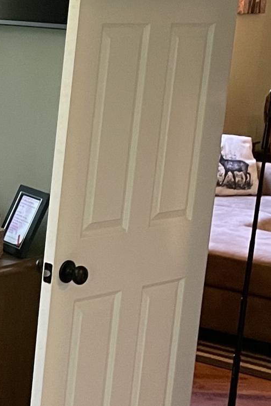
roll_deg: -2.5
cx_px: -310
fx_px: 1219
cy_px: 165
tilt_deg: -10.1
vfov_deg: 18.9
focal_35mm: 108
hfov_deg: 11.2
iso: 250
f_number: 1.6
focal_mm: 4.2
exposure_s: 1/60
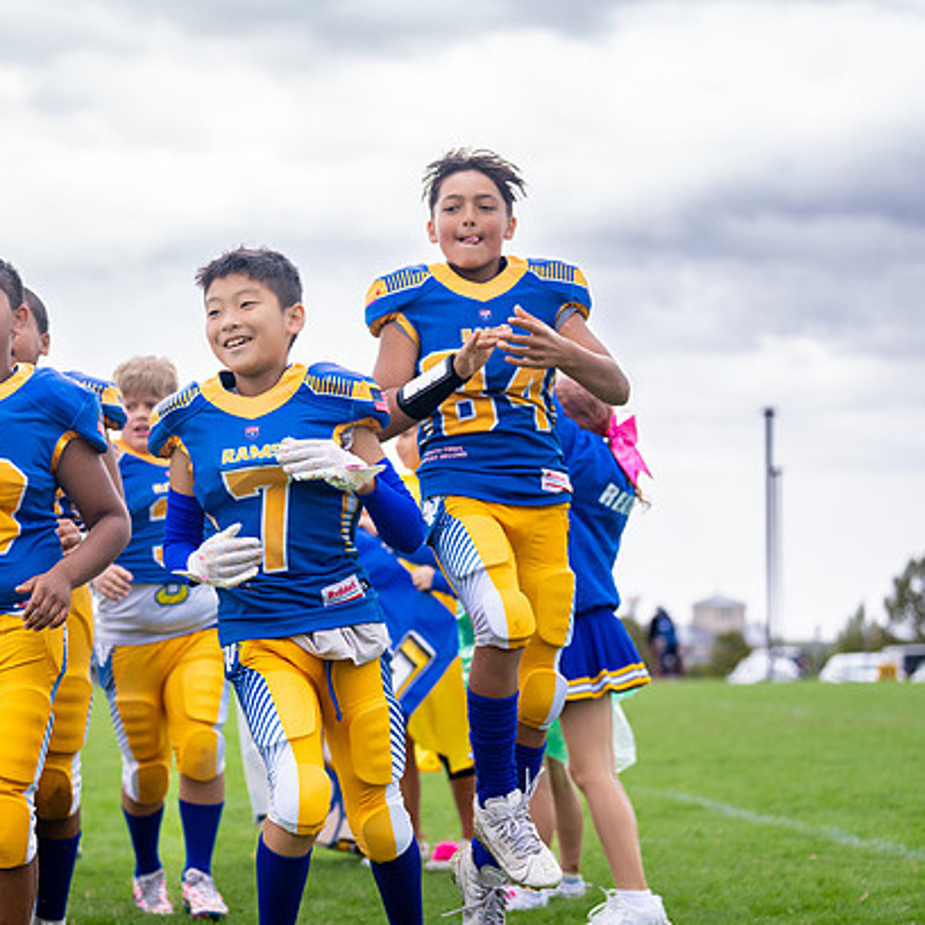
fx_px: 2963
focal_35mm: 98
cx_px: 209
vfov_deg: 17.7
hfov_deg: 17.6
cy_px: 457
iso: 500
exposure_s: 1/1250
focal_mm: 70
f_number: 2.8
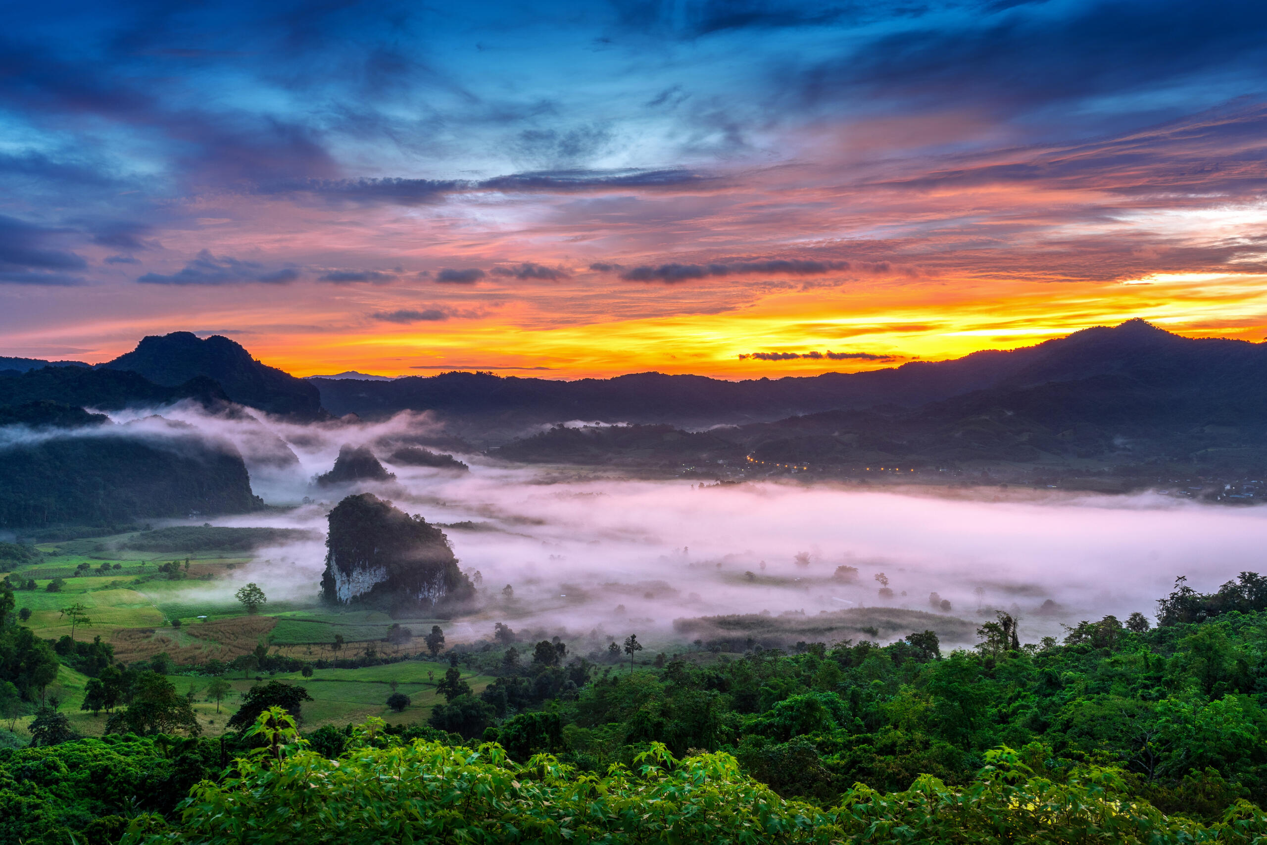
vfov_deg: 46.4
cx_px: 634
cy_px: 422
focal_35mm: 28
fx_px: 985
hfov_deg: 65.5
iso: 100
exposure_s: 2
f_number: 11
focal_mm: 28
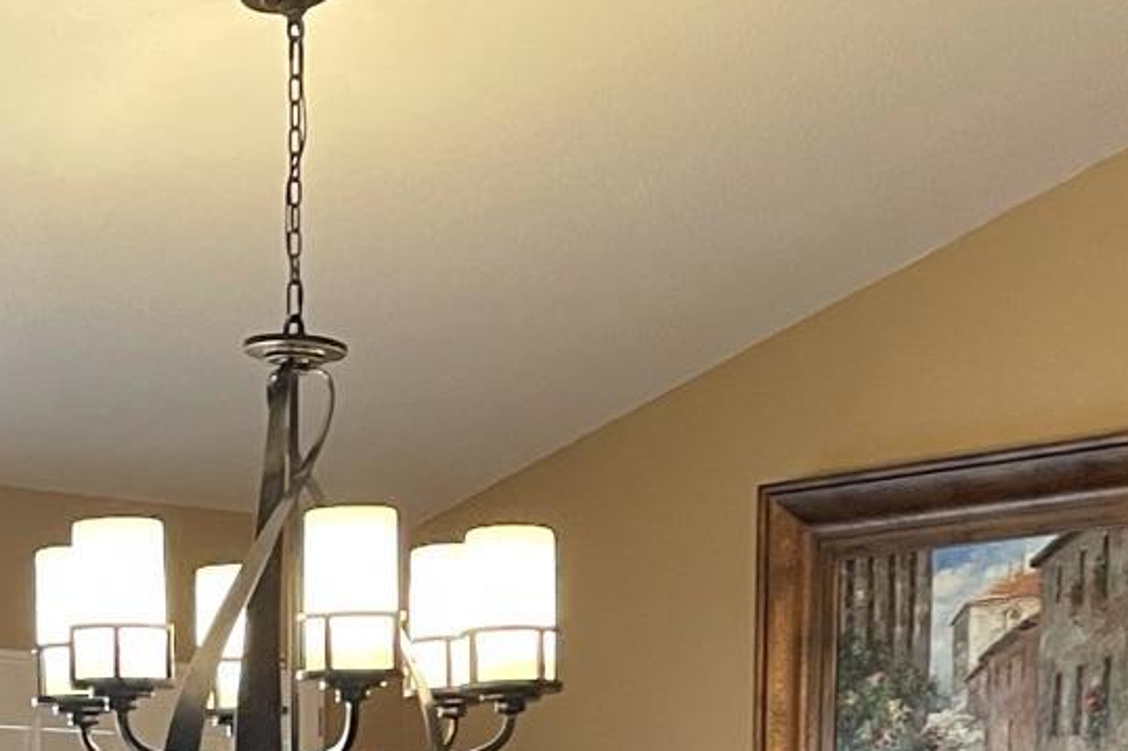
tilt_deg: -6.8
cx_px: 317
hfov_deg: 19.7
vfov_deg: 12.2
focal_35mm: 103
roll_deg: +0.4
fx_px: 3225
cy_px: 1366
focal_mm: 4.2
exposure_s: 1/40
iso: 500
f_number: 1.6
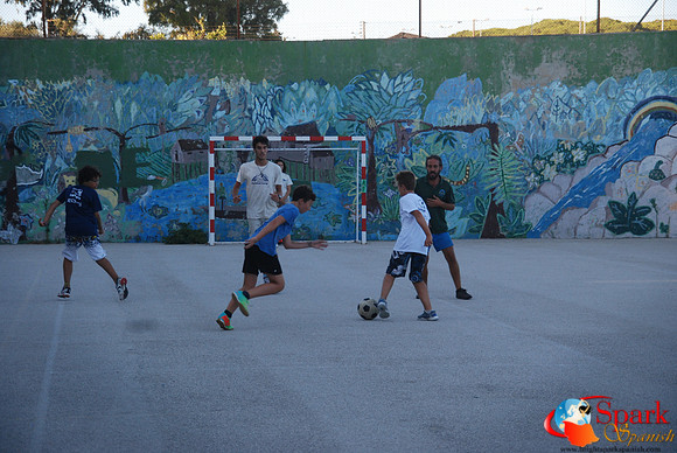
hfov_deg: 17.5
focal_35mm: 117
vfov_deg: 11.7
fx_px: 2202
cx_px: 338
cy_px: 226
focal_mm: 78
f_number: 5.6
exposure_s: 1/400
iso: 400
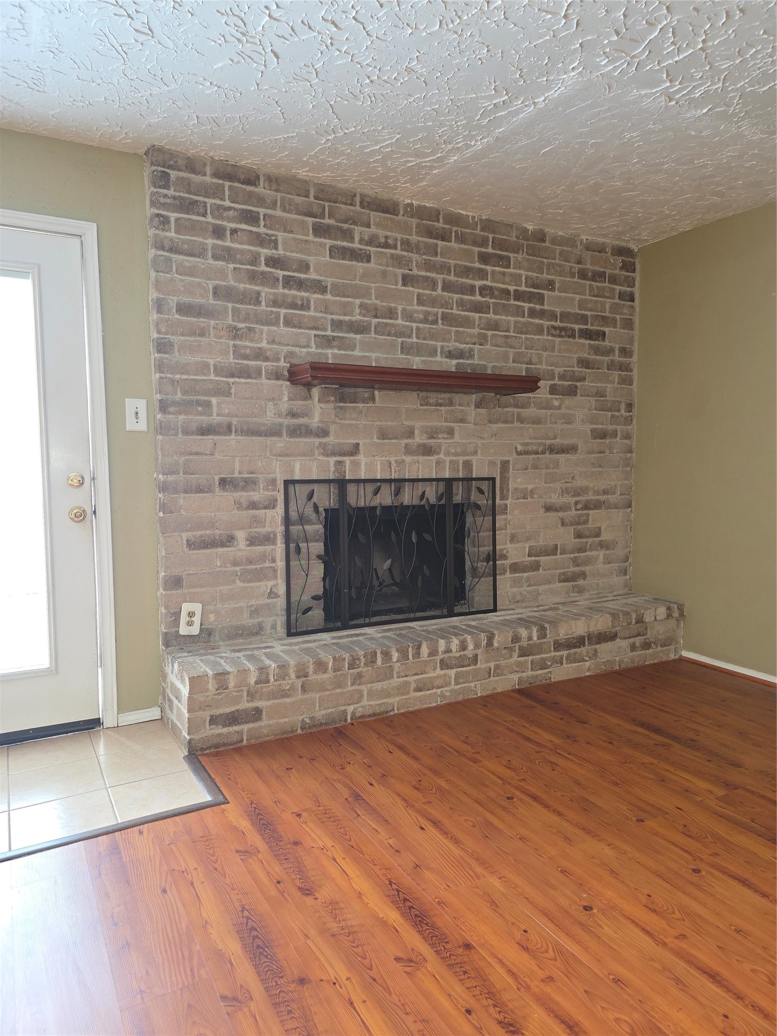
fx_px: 688
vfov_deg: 73.9
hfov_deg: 58.9
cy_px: 518
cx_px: 388
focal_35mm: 23
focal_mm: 6.3
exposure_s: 1/24
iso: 100
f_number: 1.7
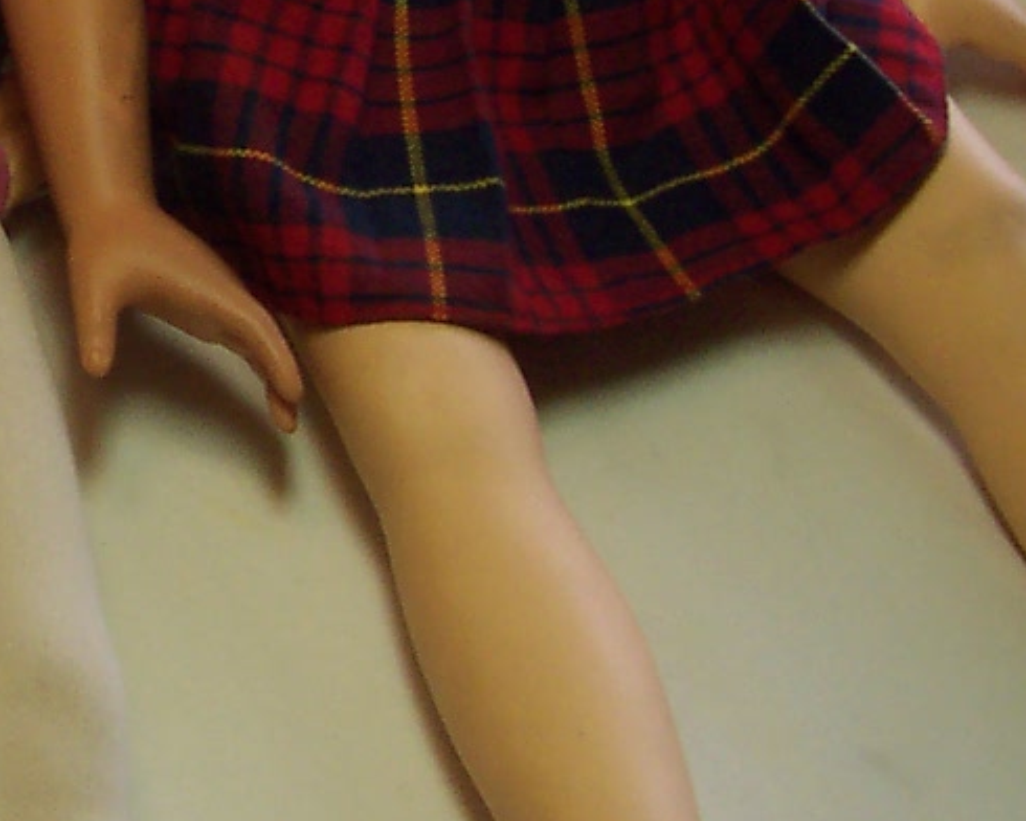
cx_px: -186
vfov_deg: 12.3
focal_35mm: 122
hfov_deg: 15.2
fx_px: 3705
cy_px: -184
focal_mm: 5.6
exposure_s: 1/60
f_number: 2.8
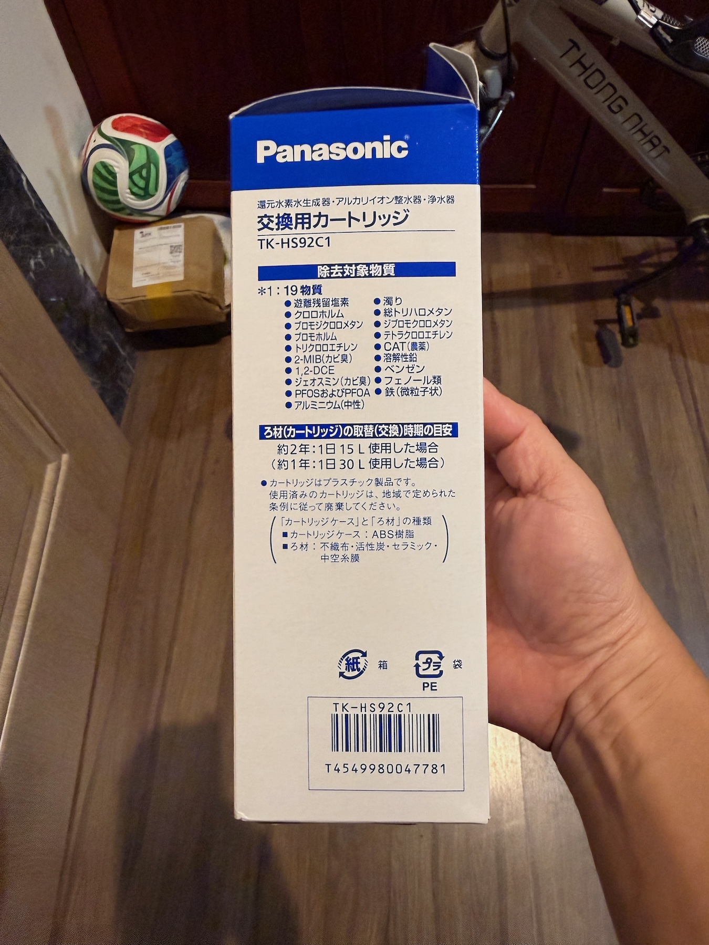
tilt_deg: -59.8
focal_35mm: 24
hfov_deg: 56.8
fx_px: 655
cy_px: 472
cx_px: 354
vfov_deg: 71.6
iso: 500
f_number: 2.2
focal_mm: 2.22
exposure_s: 1/60
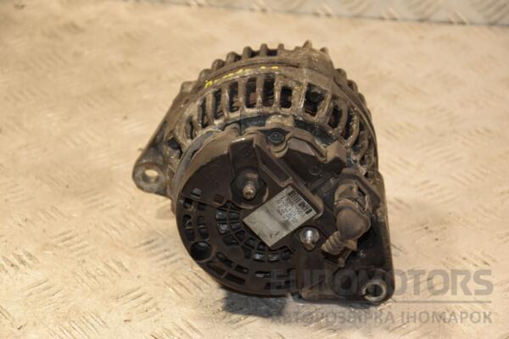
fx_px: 1591
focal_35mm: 112
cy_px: 170
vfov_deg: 12.2
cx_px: 254
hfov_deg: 18.2
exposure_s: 1/125
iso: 800
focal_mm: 75
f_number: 5.3
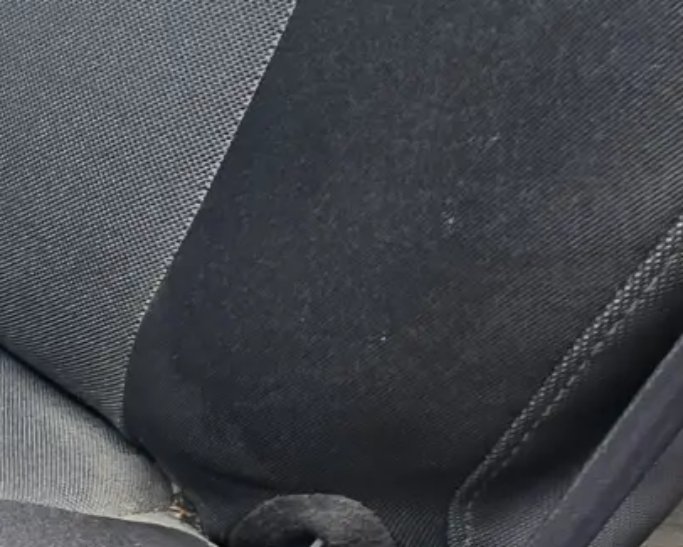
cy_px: 663
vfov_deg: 23.2
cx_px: -400
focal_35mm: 60
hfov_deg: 23.5
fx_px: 1213
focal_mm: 2.2
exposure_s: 1/109
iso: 50
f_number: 2.2
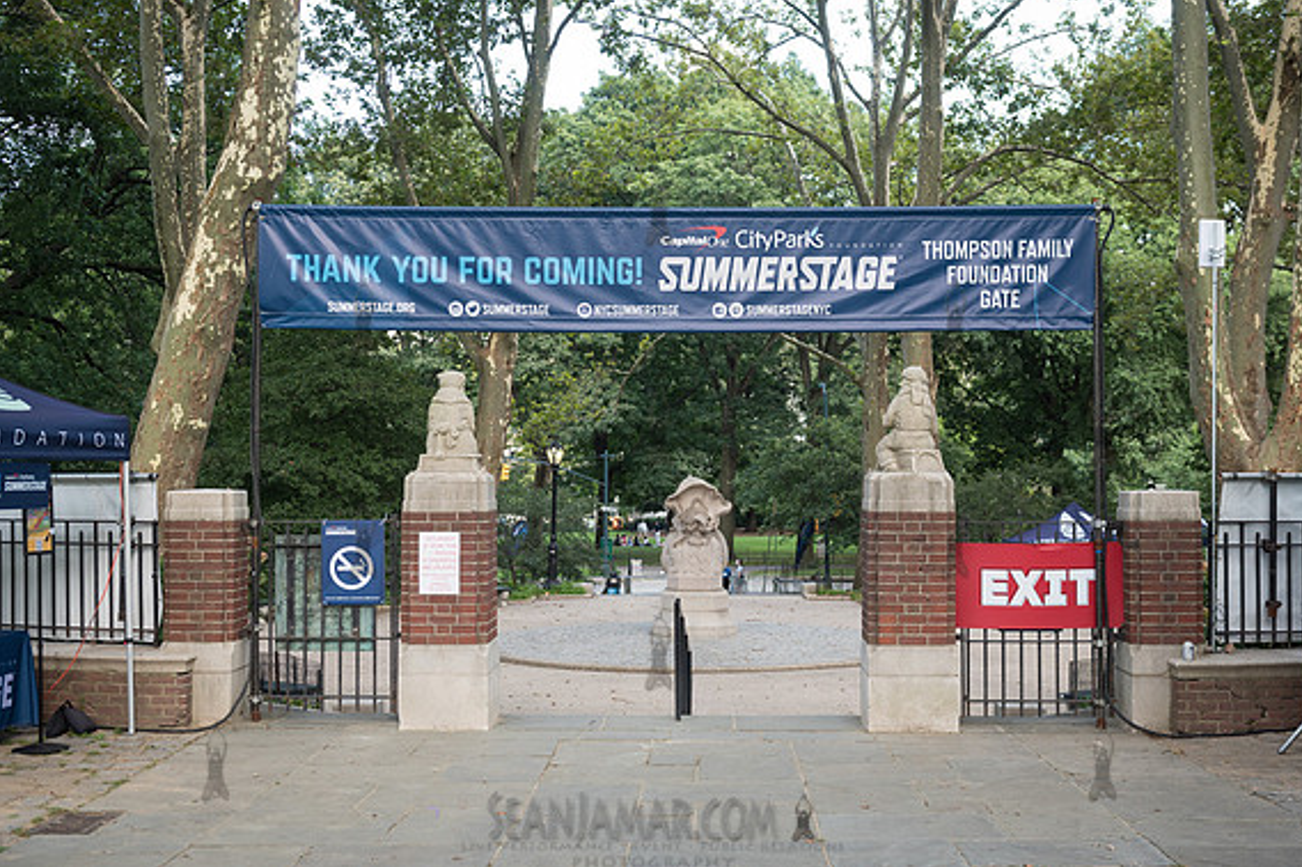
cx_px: 658
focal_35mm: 43
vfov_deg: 31.2
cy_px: 428
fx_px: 1554
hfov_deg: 45.5
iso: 500
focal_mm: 42
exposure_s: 1/320
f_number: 4.5
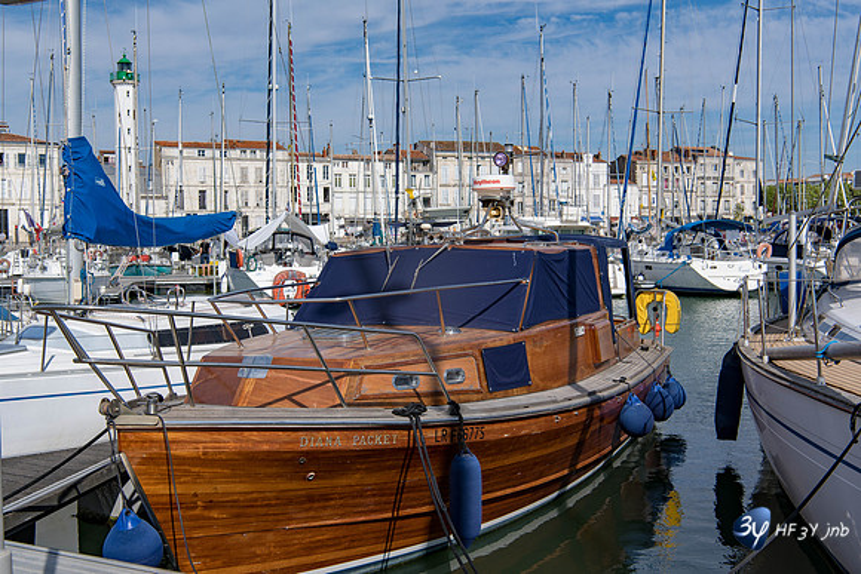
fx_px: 1005
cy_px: 287
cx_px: 430
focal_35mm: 42
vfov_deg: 31.9
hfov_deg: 46.4
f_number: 9
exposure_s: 1/320
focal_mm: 42
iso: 64
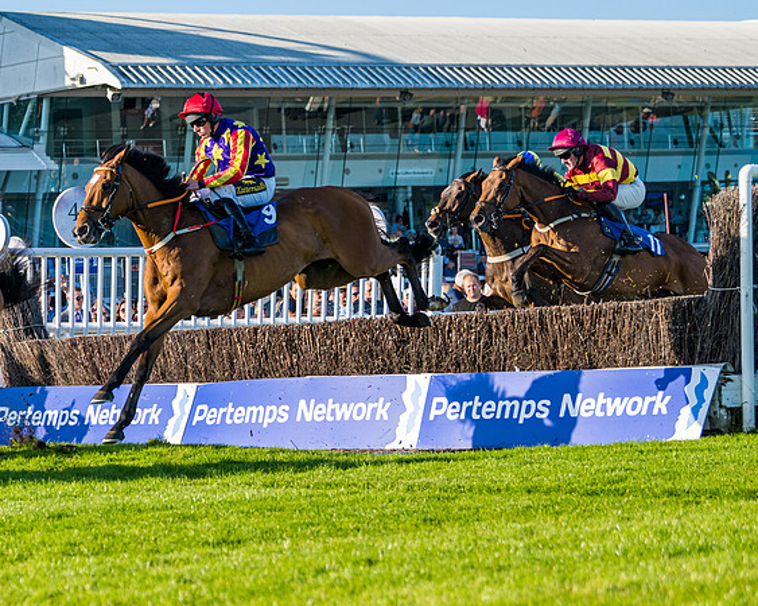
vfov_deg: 11.1
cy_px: 298
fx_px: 3125
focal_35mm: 139
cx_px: 107
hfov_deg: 13.7
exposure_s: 1/1250
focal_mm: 86
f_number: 4
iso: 200
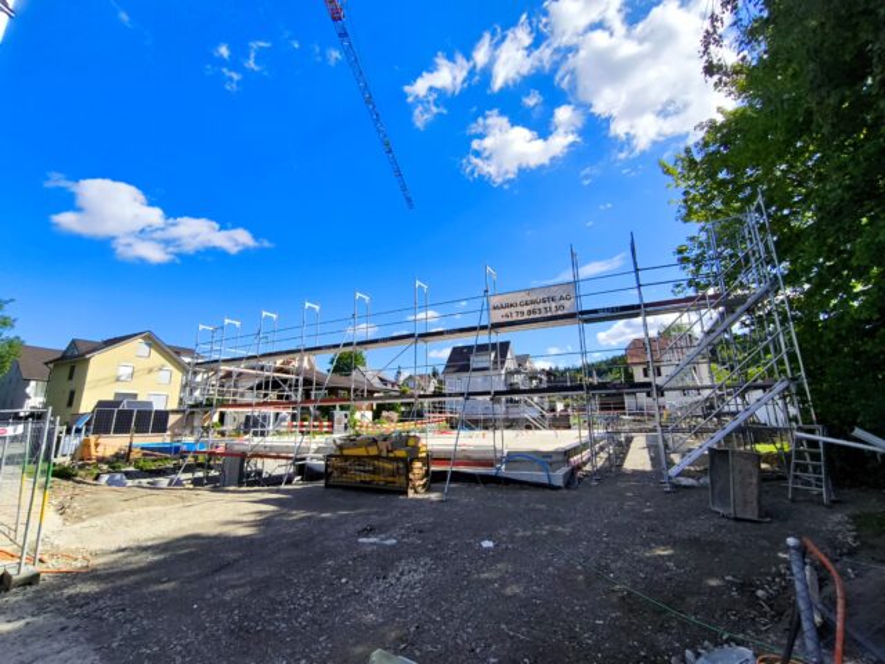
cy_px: 332
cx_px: 442
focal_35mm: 15
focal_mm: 1.91
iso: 50
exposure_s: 1/1460
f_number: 2.2
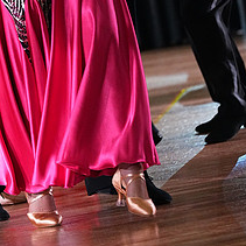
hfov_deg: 4.0
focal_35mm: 437
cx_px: 55
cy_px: -82
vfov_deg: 4.0
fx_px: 3514
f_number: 5
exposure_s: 1/400
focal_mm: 187
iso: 6400
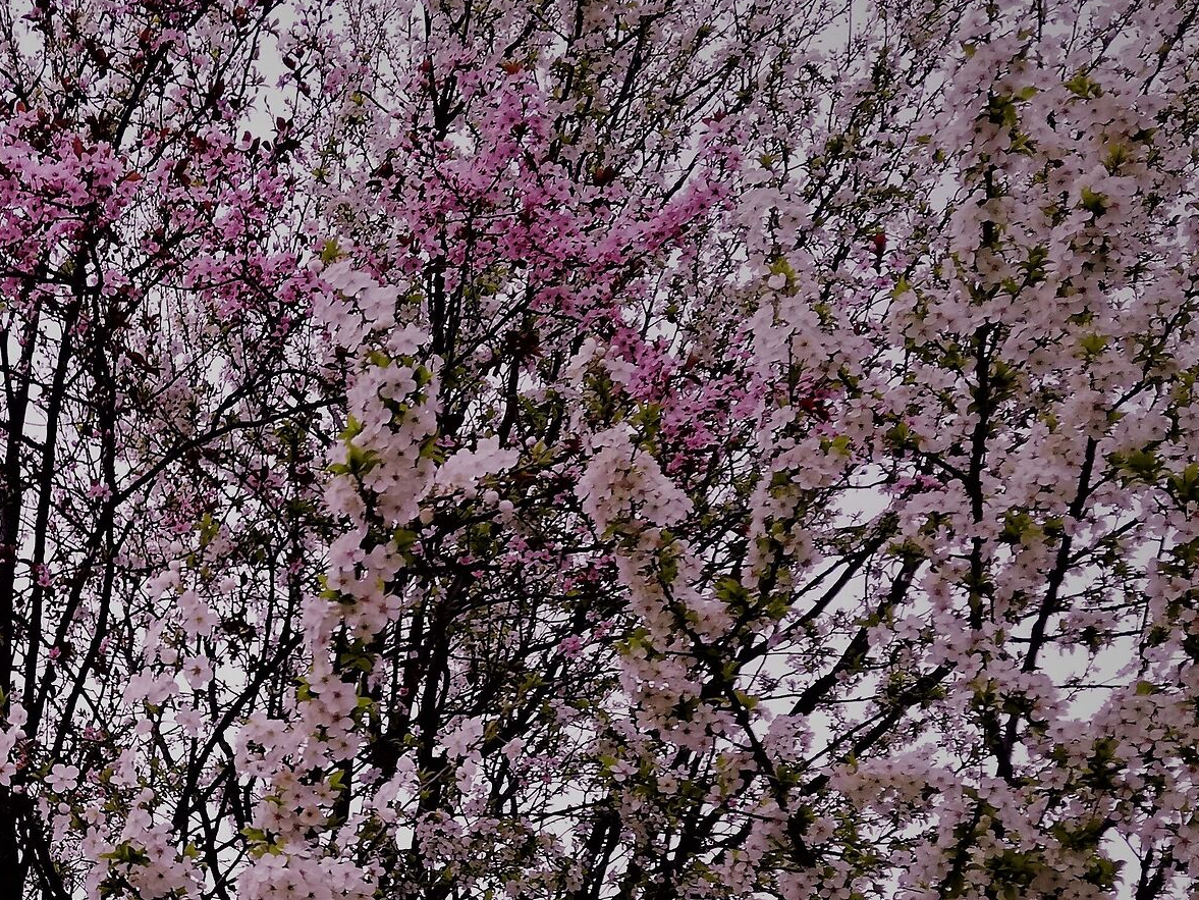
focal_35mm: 53
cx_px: 45
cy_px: 724
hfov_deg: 33.6
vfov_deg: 27.0
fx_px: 1836
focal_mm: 3.81
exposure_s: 1/374
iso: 50
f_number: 2.2
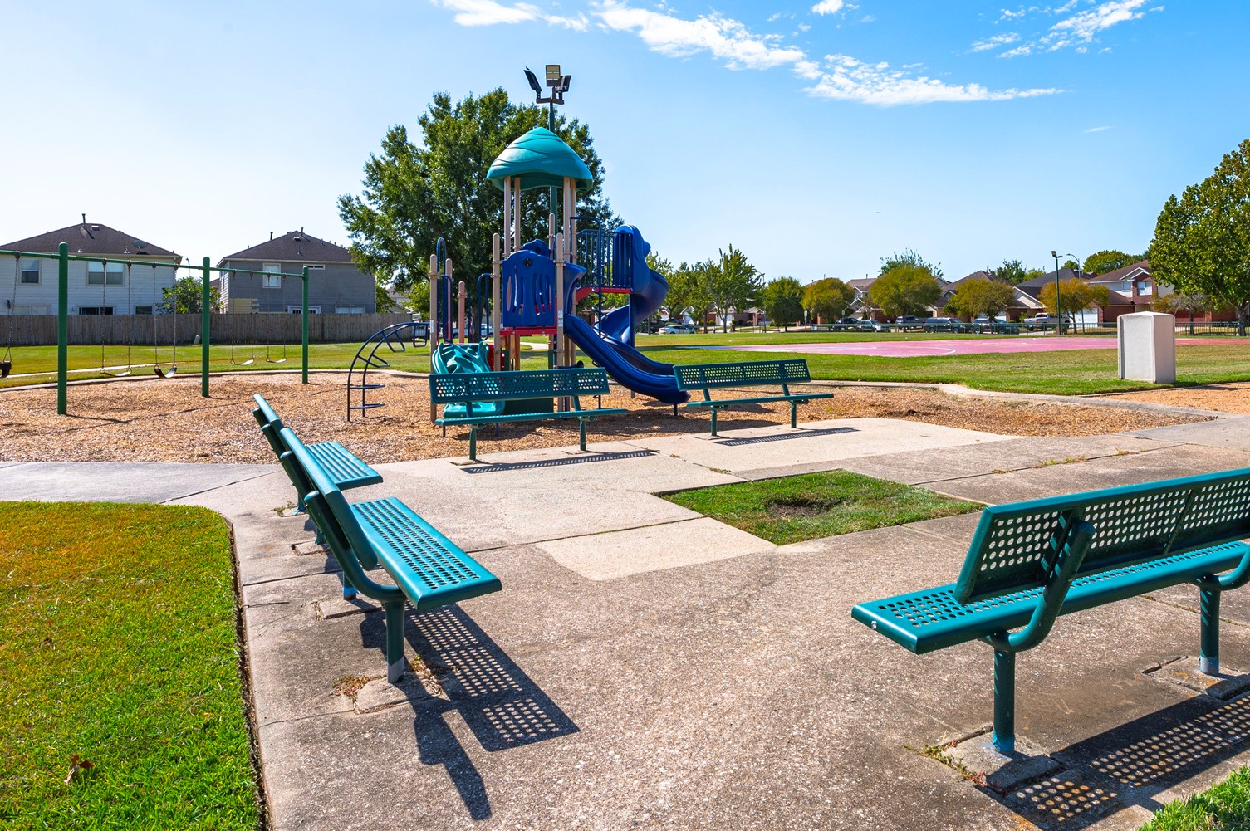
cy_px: 304
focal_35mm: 26
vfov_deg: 48.9
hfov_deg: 69.1
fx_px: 902
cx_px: 706
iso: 125
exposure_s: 1/250
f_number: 13
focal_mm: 18
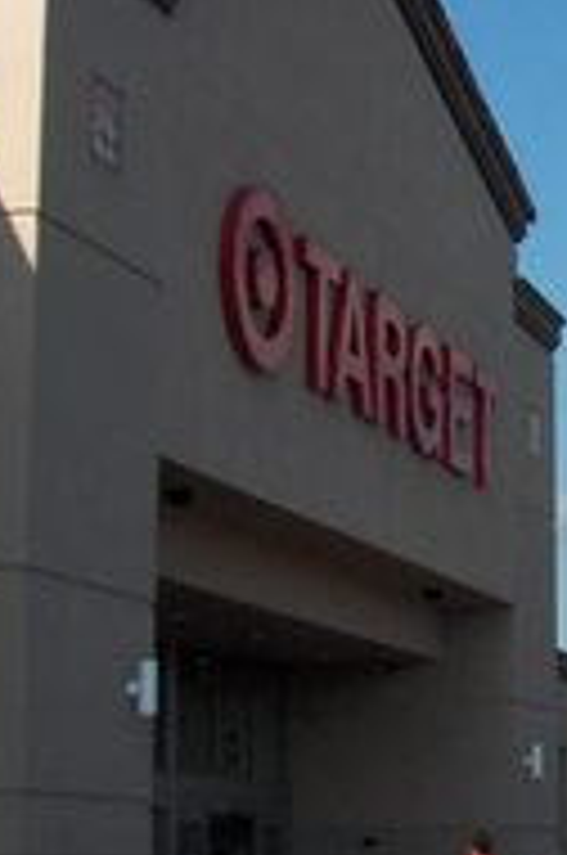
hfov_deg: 11.9
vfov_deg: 19.1
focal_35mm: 107
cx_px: 986
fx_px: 2537
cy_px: 475
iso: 100
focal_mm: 8
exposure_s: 1/662
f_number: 4.8
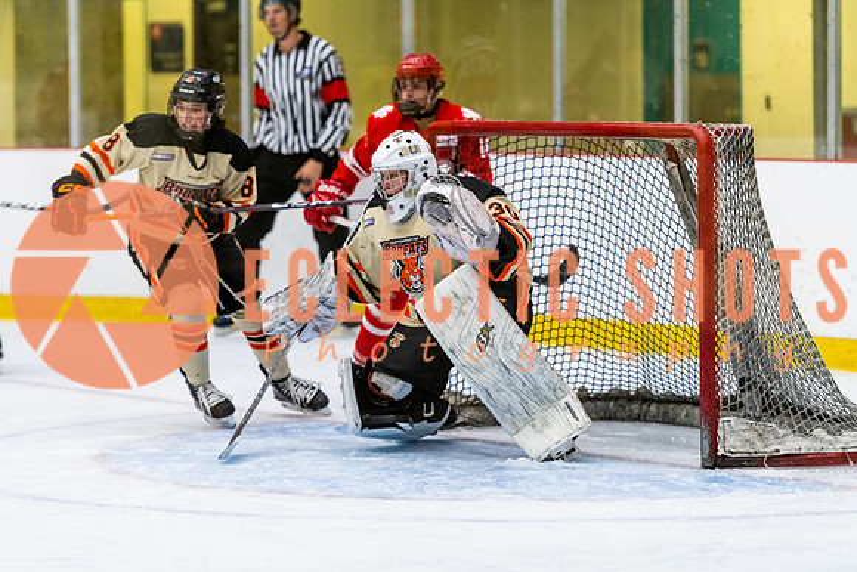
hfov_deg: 11.8
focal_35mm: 174
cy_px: 286
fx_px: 4153
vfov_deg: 7.9
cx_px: 428
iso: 3200
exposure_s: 1/640
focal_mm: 165
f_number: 2.8
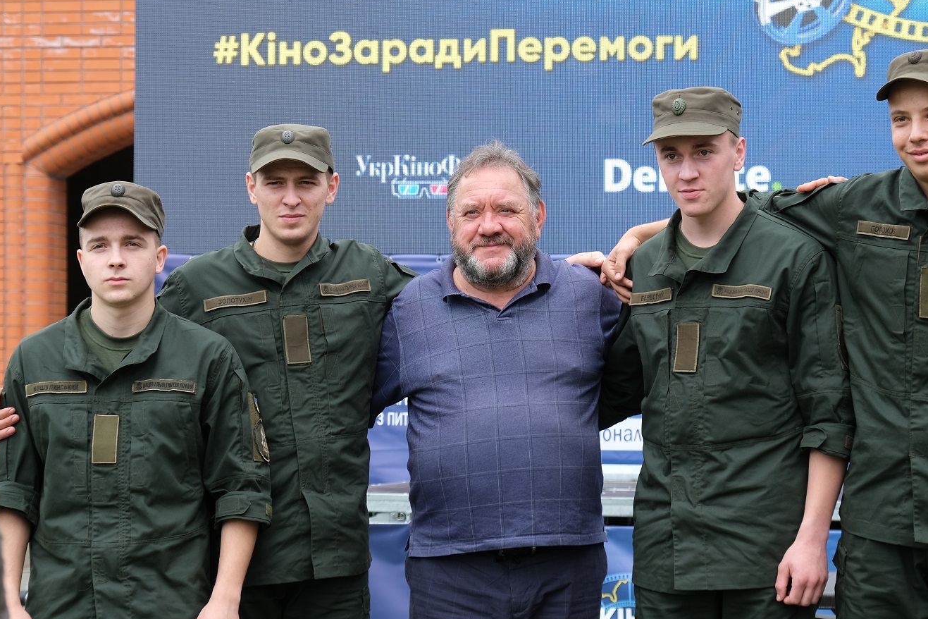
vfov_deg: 15.2
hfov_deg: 22.6
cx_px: 456
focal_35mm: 90
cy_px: 300
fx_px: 2320
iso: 160
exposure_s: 1/160
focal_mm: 52.7
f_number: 5
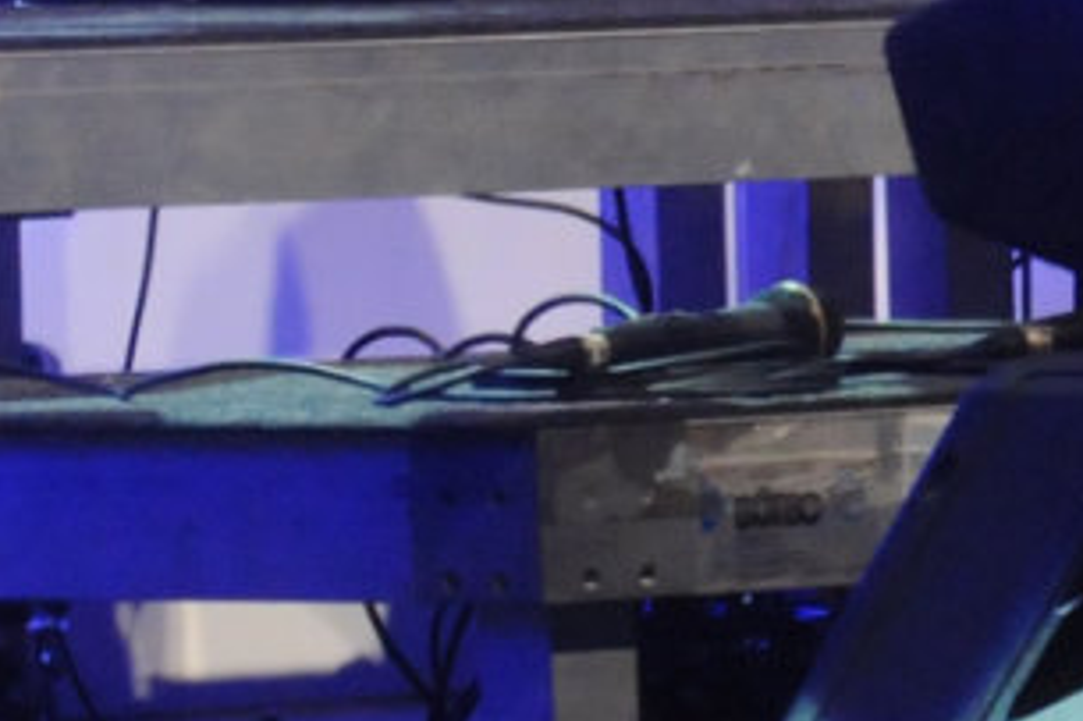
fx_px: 19874
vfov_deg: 2.1
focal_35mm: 661
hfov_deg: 3.1
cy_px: -1529
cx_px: 3118
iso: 1600
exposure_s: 1/125
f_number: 4.5
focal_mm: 70
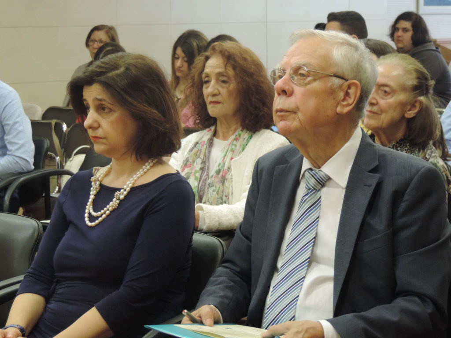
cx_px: 226
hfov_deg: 16.4
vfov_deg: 12.3
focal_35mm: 120
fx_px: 1563
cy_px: 169
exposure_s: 1/25
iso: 800
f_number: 4.2
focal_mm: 21.4
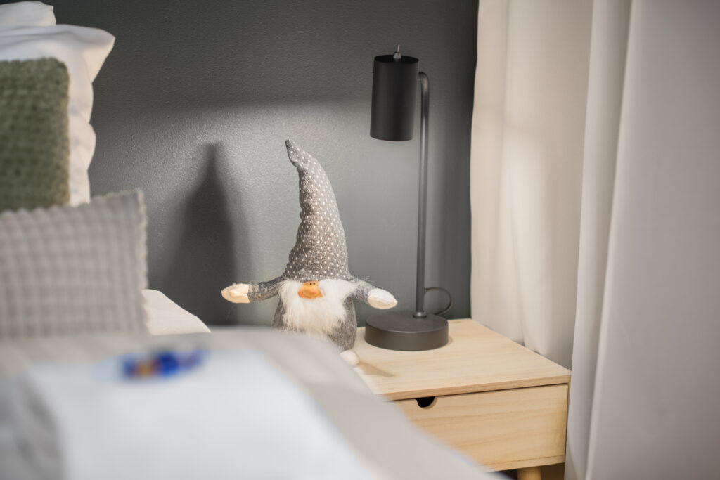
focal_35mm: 85
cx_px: 360
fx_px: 1700
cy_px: 240
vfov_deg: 16.1
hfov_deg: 23.9
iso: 100
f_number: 2.8
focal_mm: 85
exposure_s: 1/15
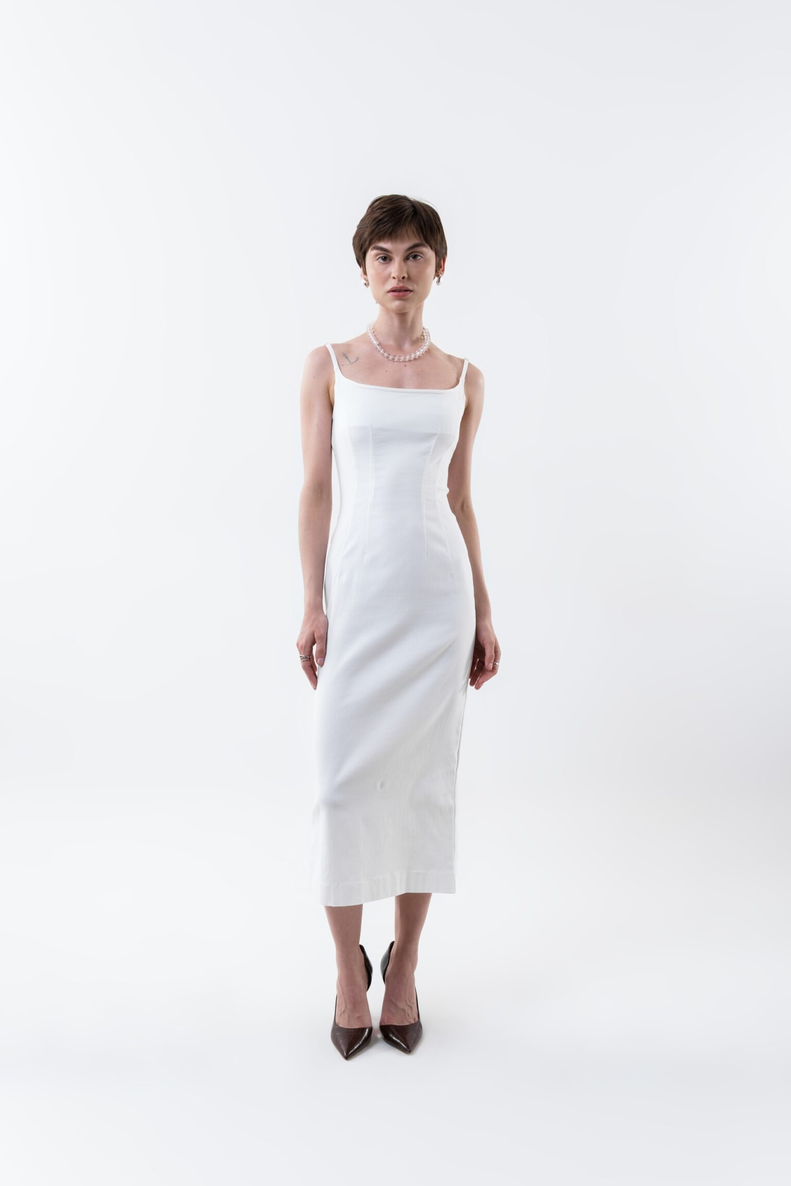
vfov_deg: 49.5
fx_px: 1285
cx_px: 382
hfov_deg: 34.2
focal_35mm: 39
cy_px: 582
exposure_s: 1/125
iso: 80
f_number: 13
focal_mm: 23
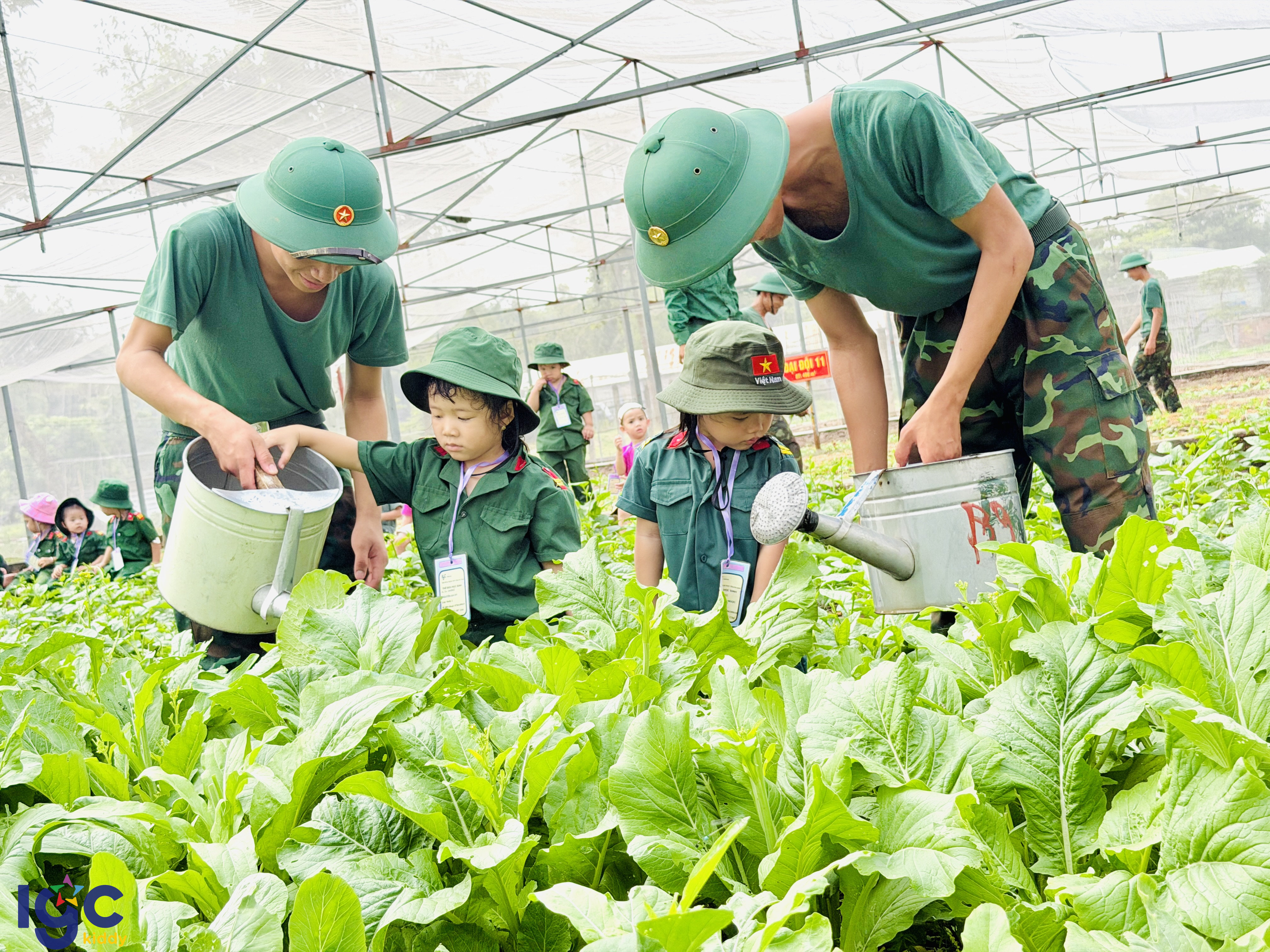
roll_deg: +7.3
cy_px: 476
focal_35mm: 48
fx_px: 1761
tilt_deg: -1.8
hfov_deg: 39.7
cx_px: 635
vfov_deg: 30.3
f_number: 1.78
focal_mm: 6.76
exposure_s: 1/1543
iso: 100
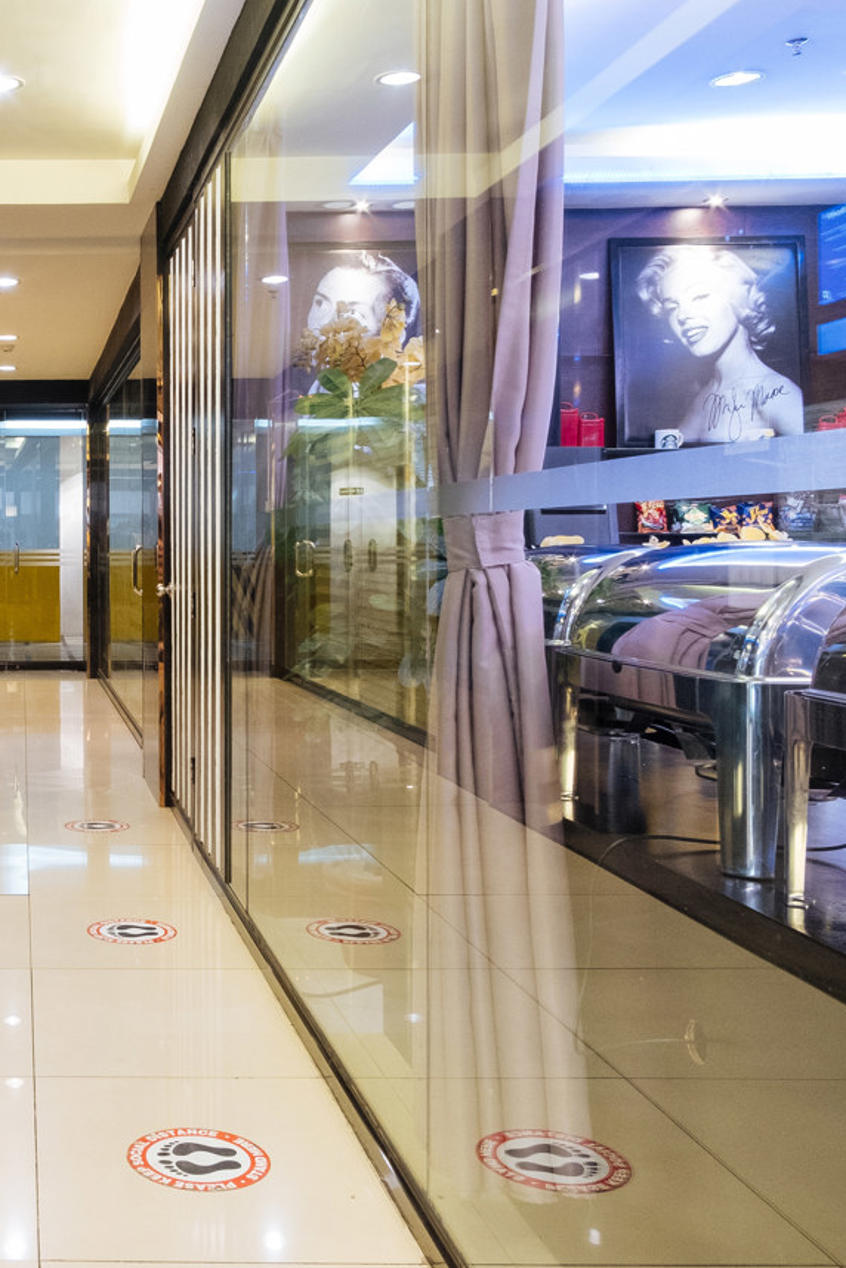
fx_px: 1304
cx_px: 7
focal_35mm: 37
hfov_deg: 33.1
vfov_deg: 51.8
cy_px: 573
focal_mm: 12
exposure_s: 1/2
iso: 1000
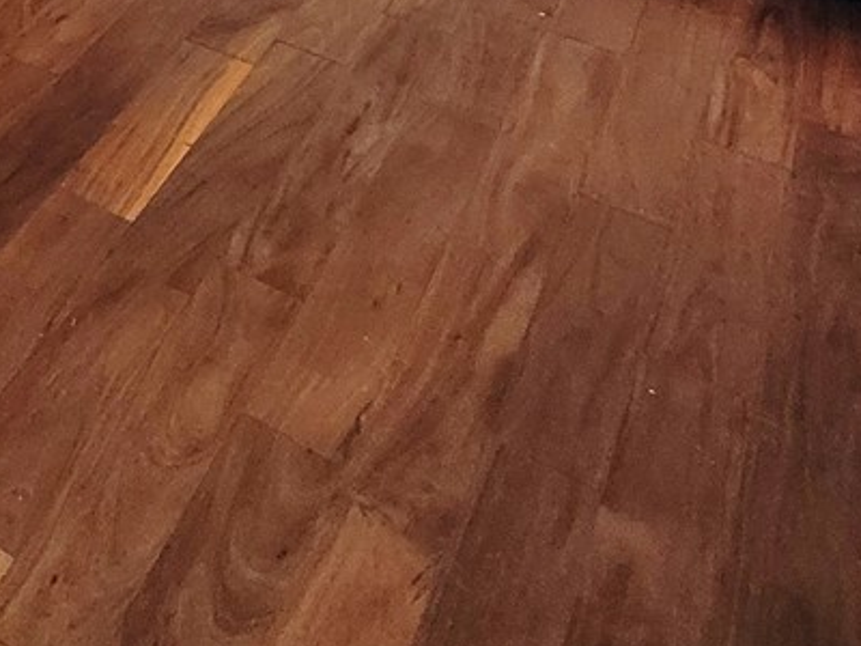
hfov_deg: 33.3
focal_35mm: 52
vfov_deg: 21.1
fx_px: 1293
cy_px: -446
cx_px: -26
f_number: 2.2
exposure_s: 1/40
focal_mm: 1.74
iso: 320
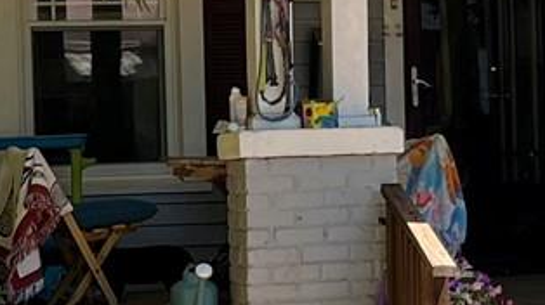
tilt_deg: +0.6
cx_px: 545
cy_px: 87
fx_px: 2671
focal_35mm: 185
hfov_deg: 11.5
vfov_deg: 6.5
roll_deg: +1.9
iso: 50
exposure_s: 1/891
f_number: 1.6
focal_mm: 5.1
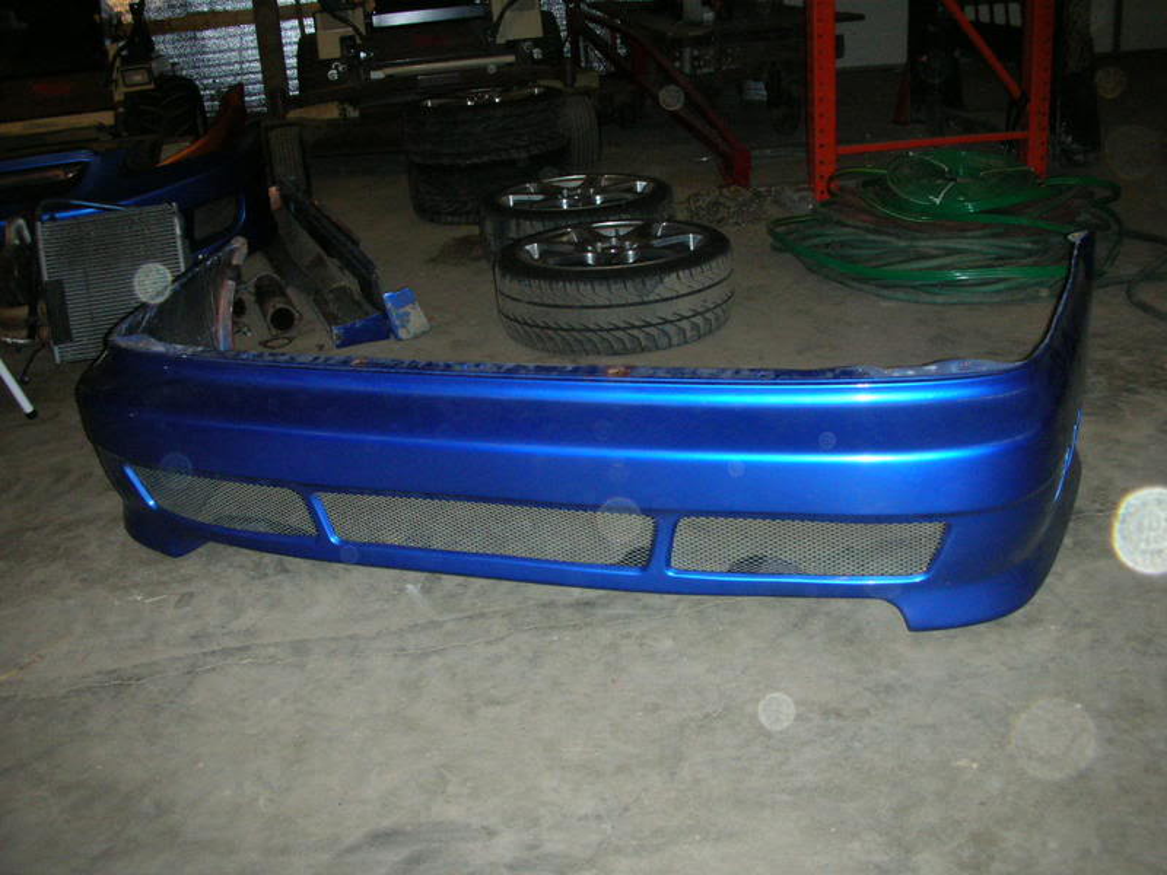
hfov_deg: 52.6
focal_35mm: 35
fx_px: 1180
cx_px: 584
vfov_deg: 40.7
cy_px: 438
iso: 200
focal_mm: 5.8
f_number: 3
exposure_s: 1/60.1
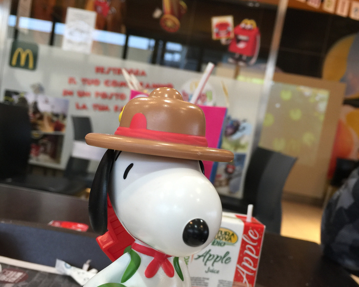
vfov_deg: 38.9
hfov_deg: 47.9
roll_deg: -10.1
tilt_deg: -6.9
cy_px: 177
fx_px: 404
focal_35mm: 38
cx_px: 180
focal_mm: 4.15
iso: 40
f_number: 2.2
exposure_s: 1/17
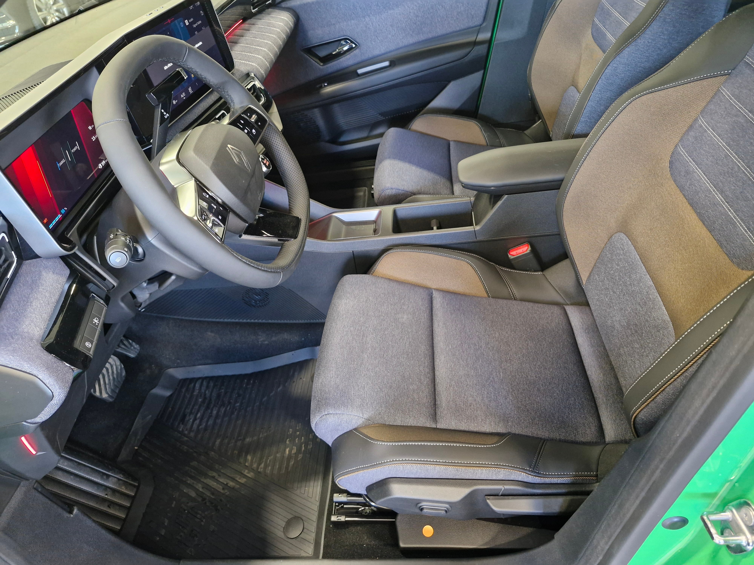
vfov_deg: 58.9
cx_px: 377
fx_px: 501
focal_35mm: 23
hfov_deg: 73.9
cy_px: 282
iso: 800
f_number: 1.8
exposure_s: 1/50
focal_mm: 5.54
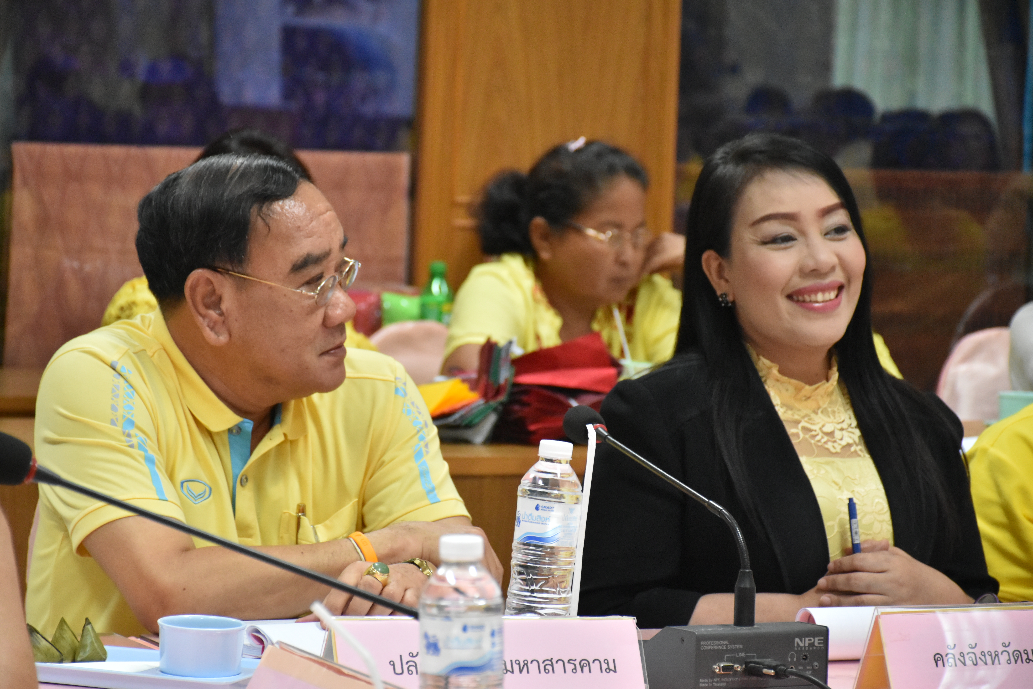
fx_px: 4089
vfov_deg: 9.6
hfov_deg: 14.4
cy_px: 344
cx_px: 516
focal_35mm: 142
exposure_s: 1/125
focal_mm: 95
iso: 2500
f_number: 5.3
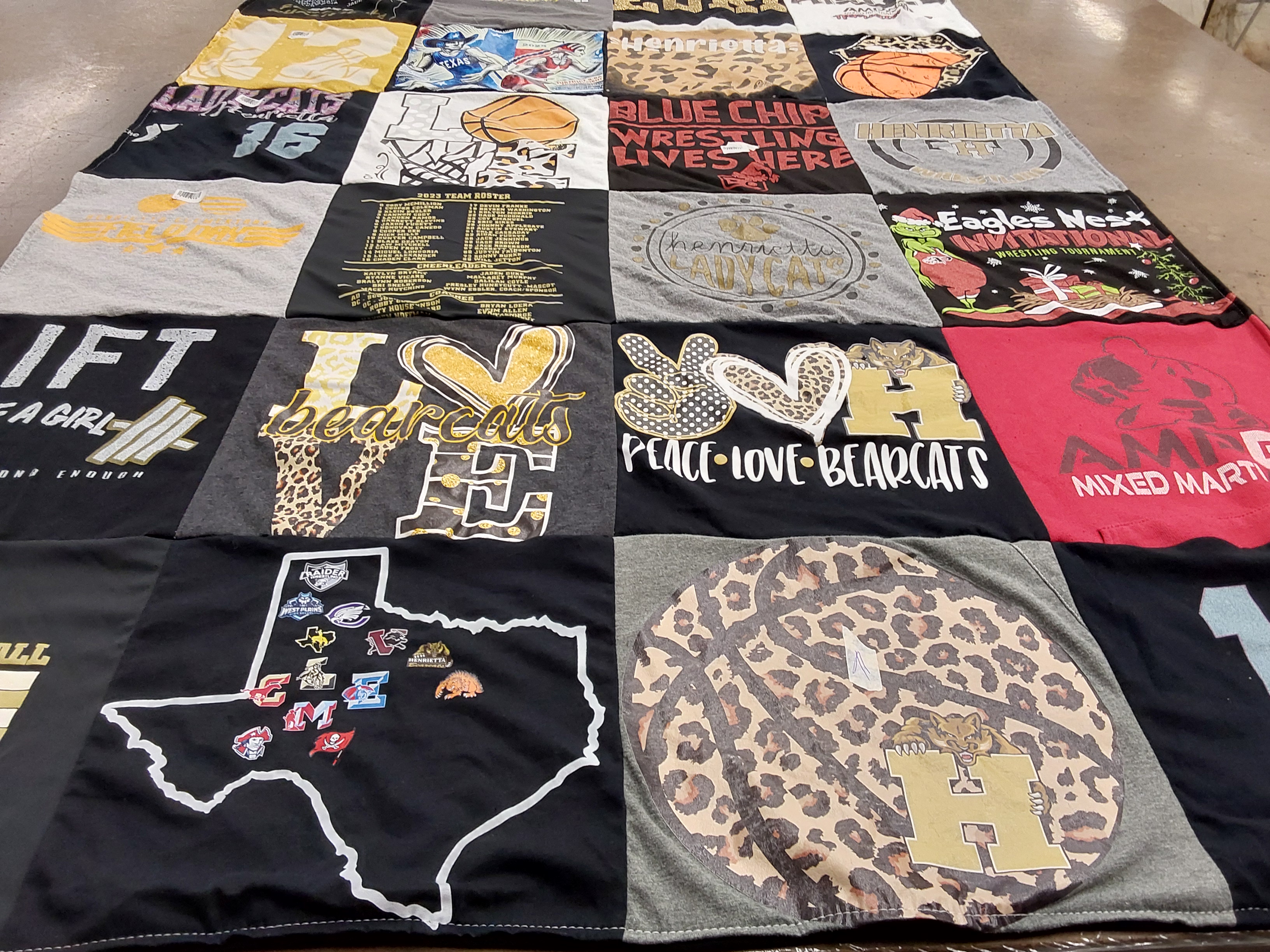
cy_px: 476
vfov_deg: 49.7
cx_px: 635
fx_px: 1027
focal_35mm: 28
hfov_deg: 63.4
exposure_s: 1/60
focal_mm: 2.91
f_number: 1.9
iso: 80
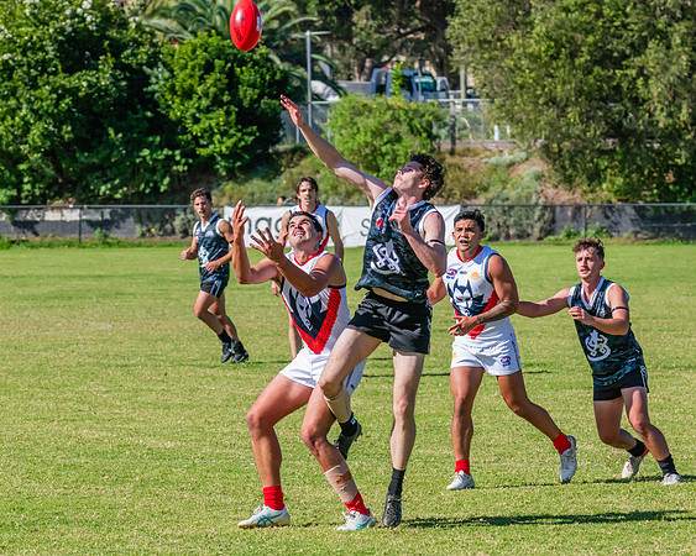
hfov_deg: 7.0
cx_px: 354
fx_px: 5666
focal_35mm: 275
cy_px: 278
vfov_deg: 5.6
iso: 1600
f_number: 13
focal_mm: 240
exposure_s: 1/1600
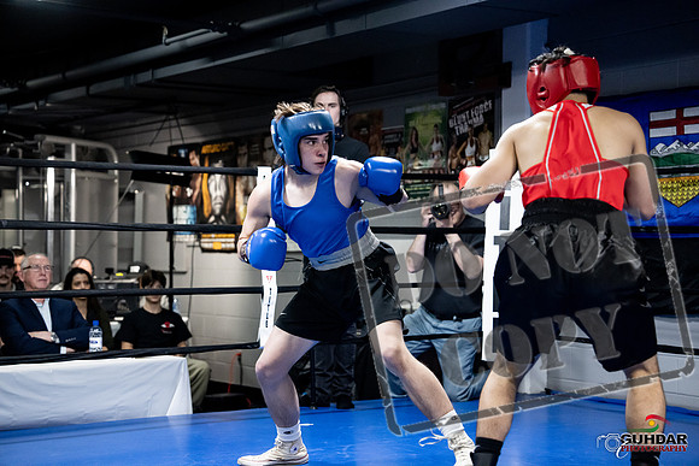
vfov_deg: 19.5
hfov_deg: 28.8
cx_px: 350
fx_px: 1359
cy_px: 233
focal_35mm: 70
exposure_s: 1/1000
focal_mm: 70
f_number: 2.8
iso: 8000
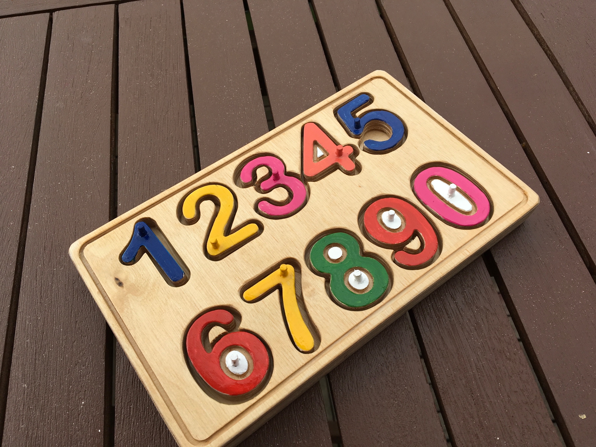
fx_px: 499
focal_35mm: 29
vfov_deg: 48.2
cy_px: 224
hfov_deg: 61.7
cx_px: 298
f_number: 2.2
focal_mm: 4.15
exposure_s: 1/1425
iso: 25
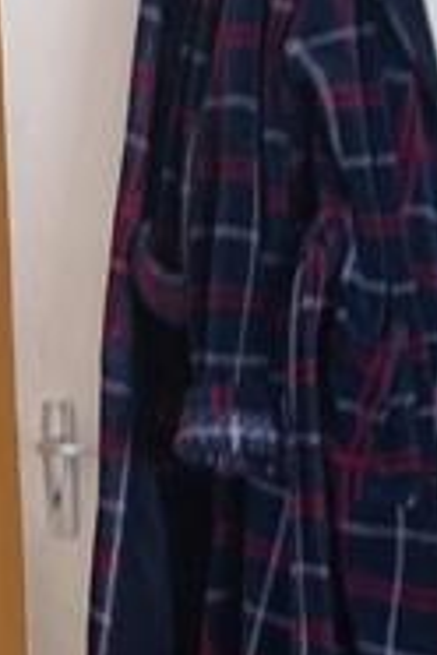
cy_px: 444
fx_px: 2203
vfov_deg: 16.9
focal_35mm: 121
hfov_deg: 11.3
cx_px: 139
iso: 267
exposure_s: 1/25
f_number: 1.8
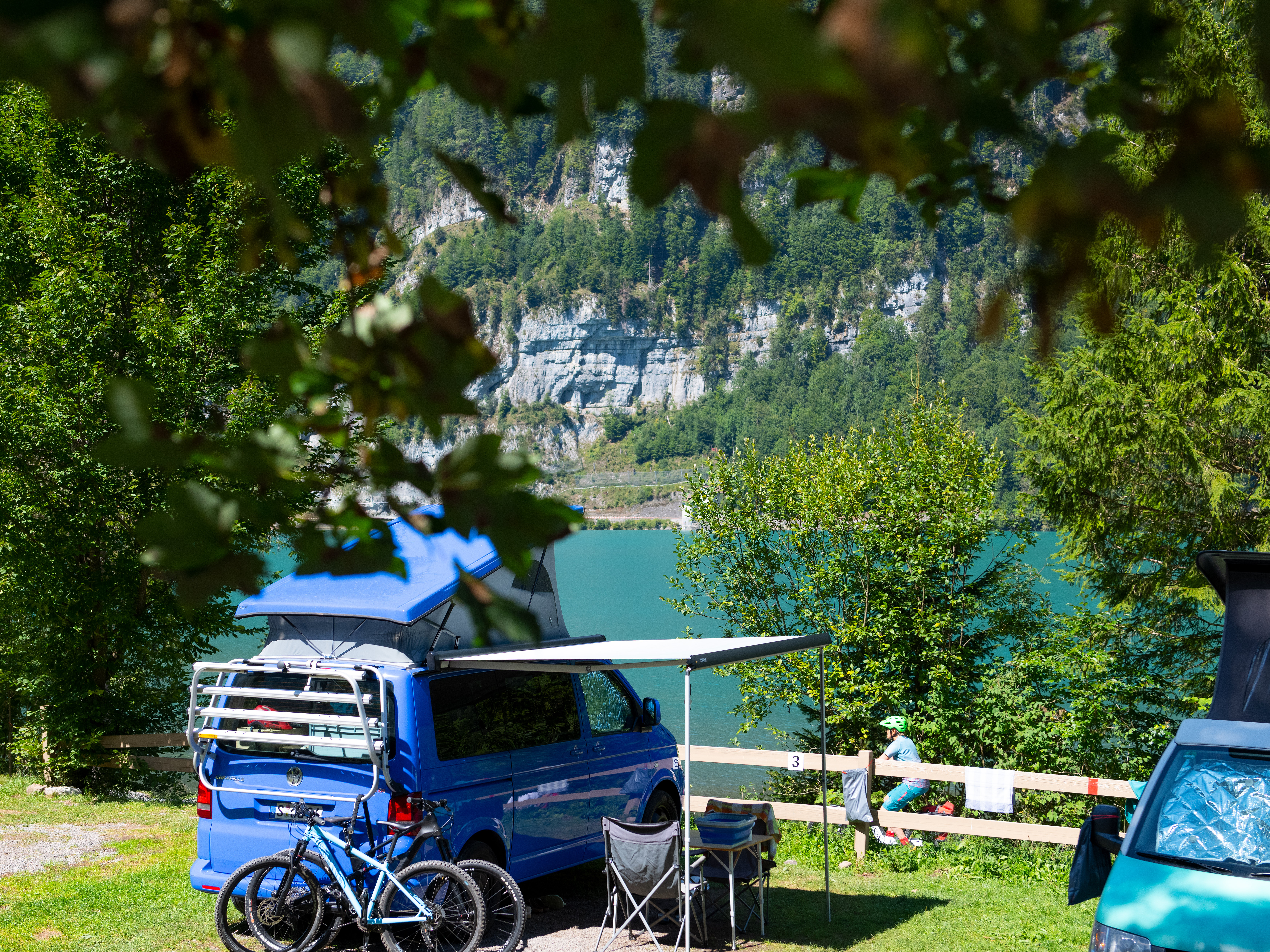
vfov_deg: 26.1
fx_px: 2055
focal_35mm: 56
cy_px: 492
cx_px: 607
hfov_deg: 34.3
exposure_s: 1/2000
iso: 500
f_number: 4.5
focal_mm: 48
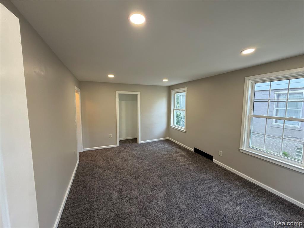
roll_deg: +0.4
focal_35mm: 14
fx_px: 123
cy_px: 114
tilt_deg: -3.7
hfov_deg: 102.1
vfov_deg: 85.7
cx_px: 152
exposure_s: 1/121
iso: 200
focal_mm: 2.22
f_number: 2.2
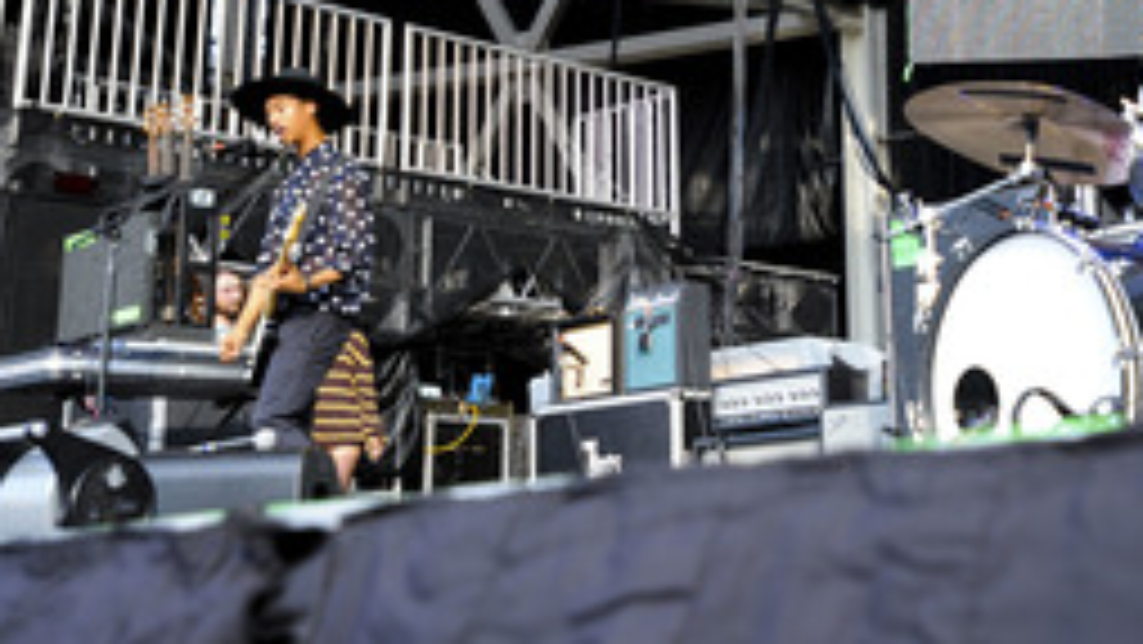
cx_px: 814
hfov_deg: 31.9
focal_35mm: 65
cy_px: 32
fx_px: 1970
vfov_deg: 18.2
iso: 800
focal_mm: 35
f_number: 2.8
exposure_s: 1/1250
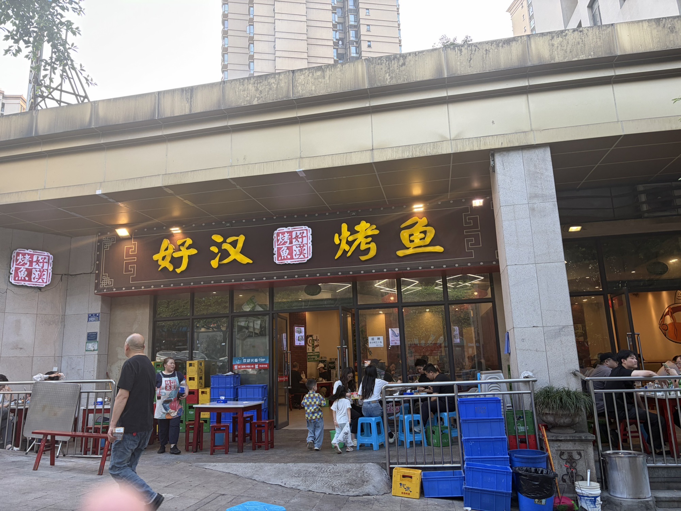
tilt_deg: +12.0
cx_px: 340
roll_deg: +0.9
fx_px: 511
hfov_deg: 67.3
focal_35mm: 26
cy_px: 256
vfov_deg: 53.1
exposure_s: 1/122
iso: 40
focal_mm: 5.96
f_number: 1.6
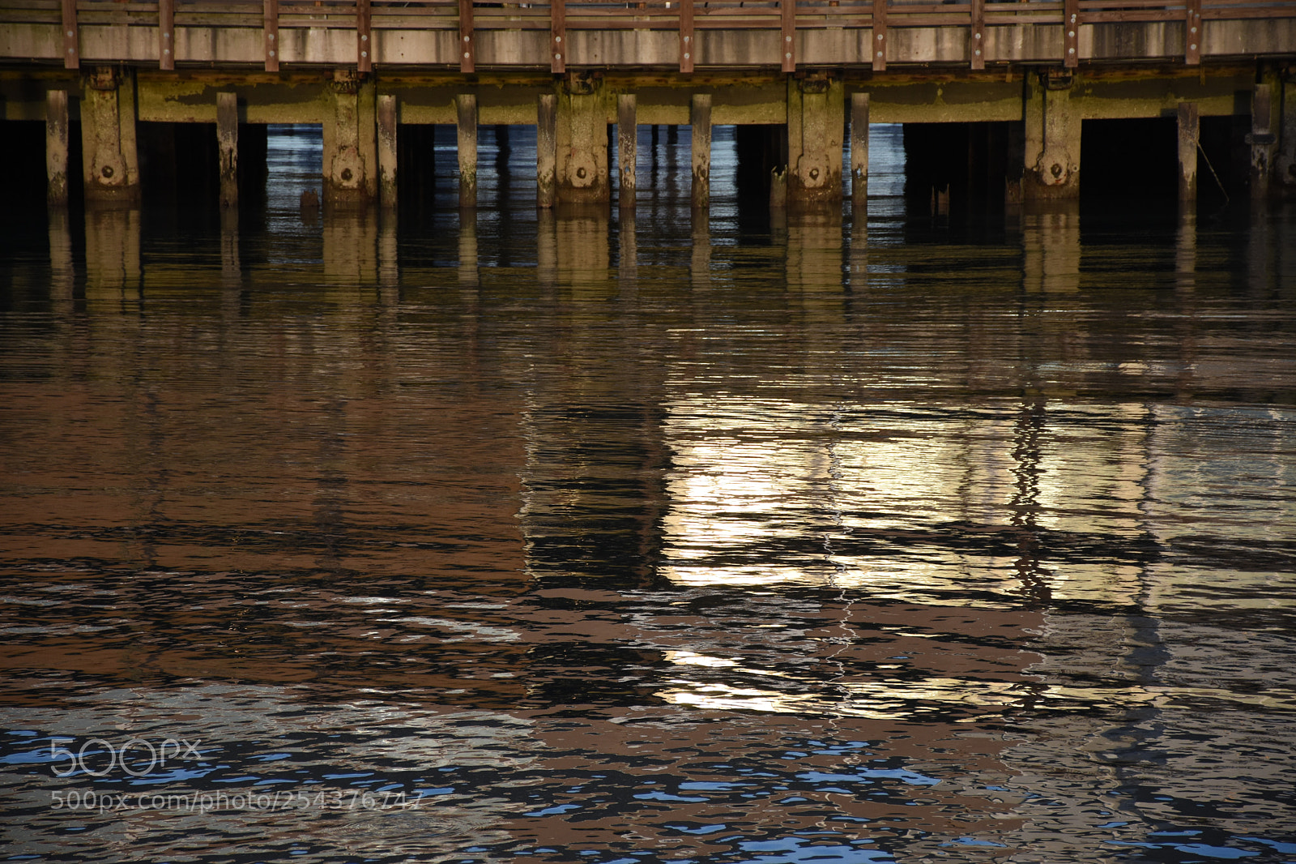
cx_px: 648
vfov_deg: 9.1
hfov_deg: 13.7
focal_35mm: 150
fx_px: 5399
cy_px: 432
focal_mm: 100
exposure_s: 1/640
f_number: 6.3
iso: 400
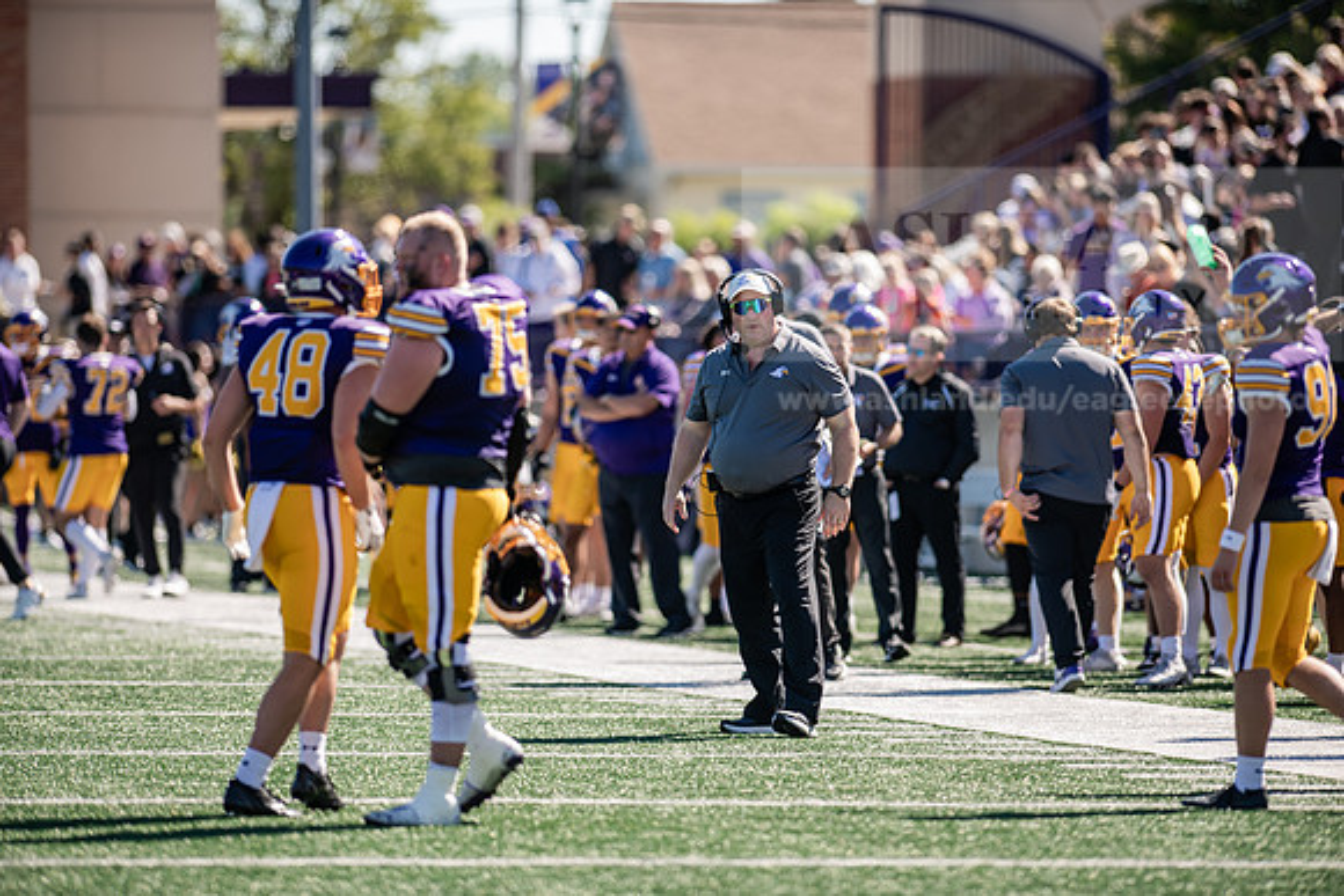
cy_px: 448
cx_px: 672
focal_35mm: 300
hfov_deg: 6.9
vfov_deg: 4.6
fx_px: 11202
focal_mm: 300
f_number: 3.2
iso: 200
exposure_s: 1/1250
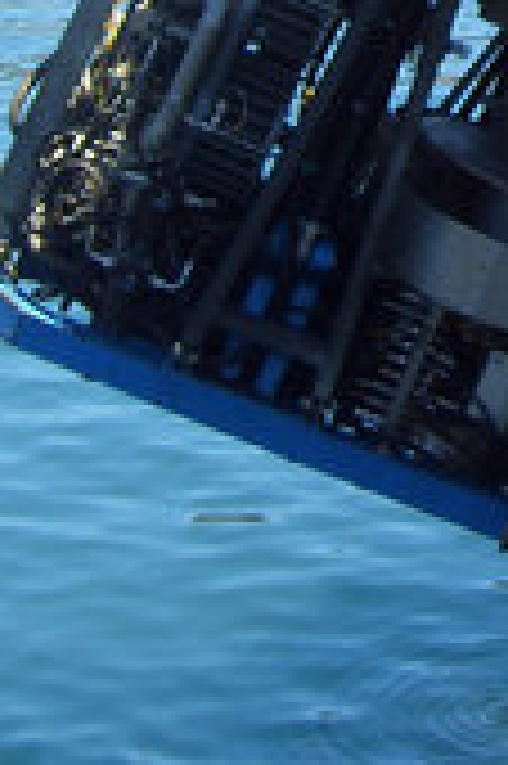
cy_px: -479
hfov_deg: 9.0
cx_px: 643
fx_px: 3181
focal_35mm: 150
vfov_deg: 12.8
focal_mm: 6.6
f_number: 6.2
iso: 80
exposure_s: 1/125
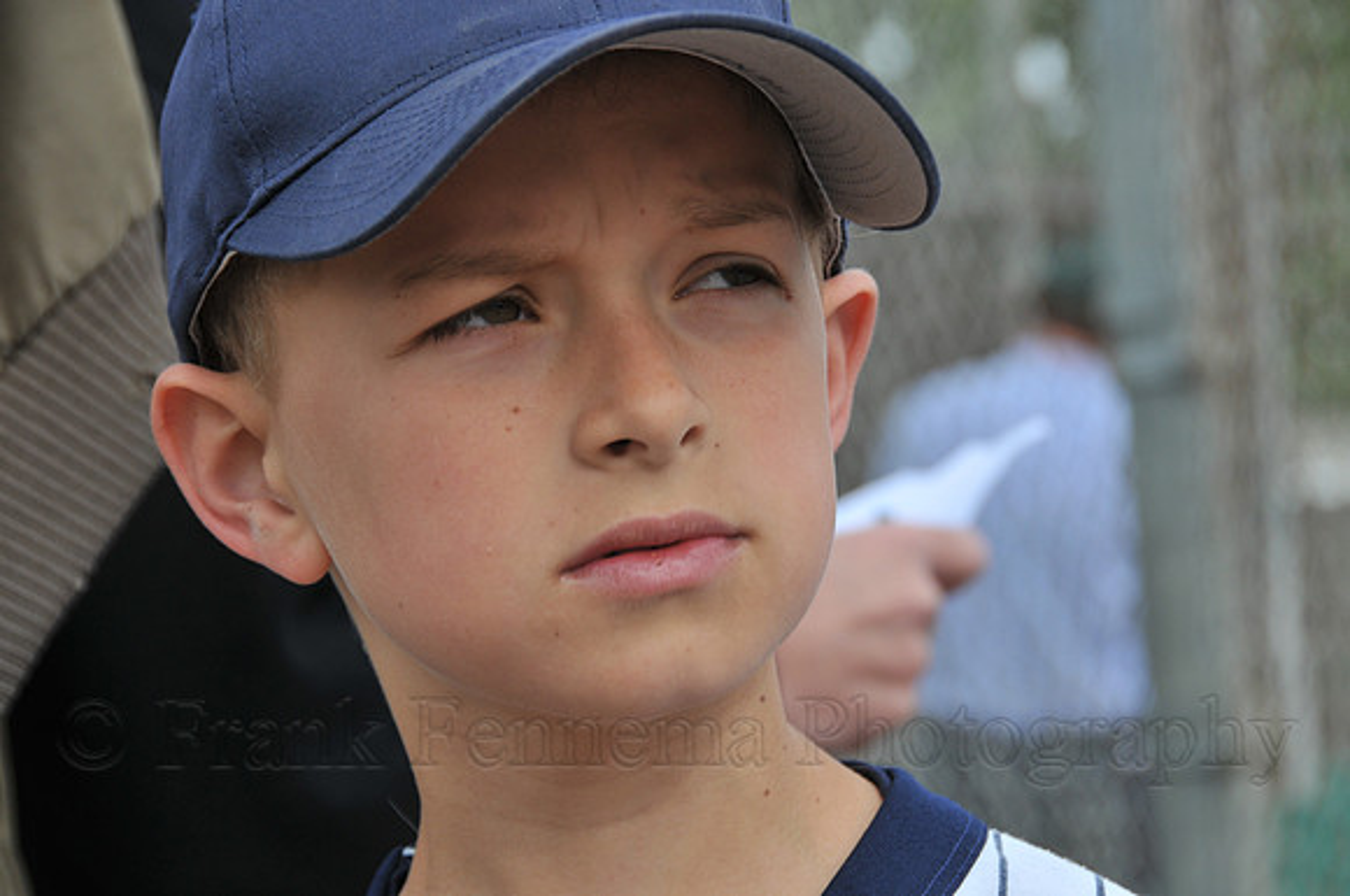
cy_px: 448
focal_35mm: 142
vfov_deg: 9.6
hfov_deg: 14.4
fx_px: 5336
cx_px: 675
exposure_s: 1/250
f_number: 8
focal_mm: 95
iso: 200
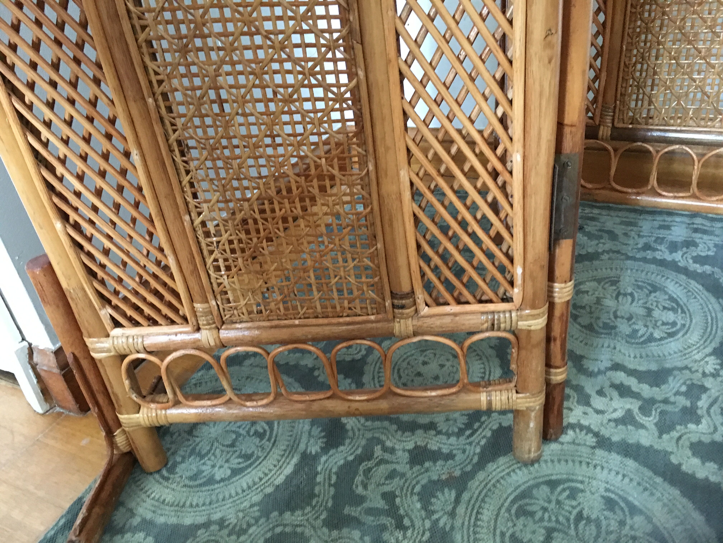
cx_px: 362
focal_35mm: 29
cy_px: 272
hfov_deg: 61.7
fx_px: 606
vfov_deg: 48.2
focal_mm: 4.15
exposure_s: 1/17
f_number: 2.2
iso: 320
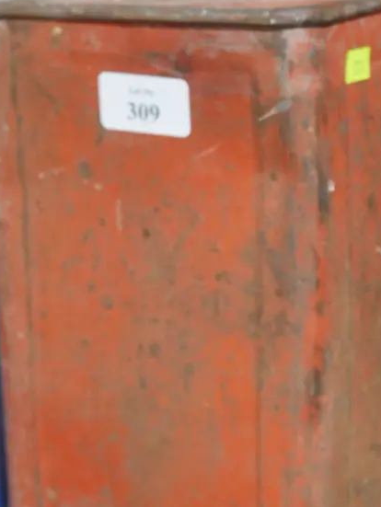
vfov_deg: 18.9
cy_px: 269
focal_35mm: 104
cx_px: 255
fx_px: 1524
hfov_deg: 14.2
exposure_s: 1/60
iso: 2500
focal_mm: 28
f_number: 5.3
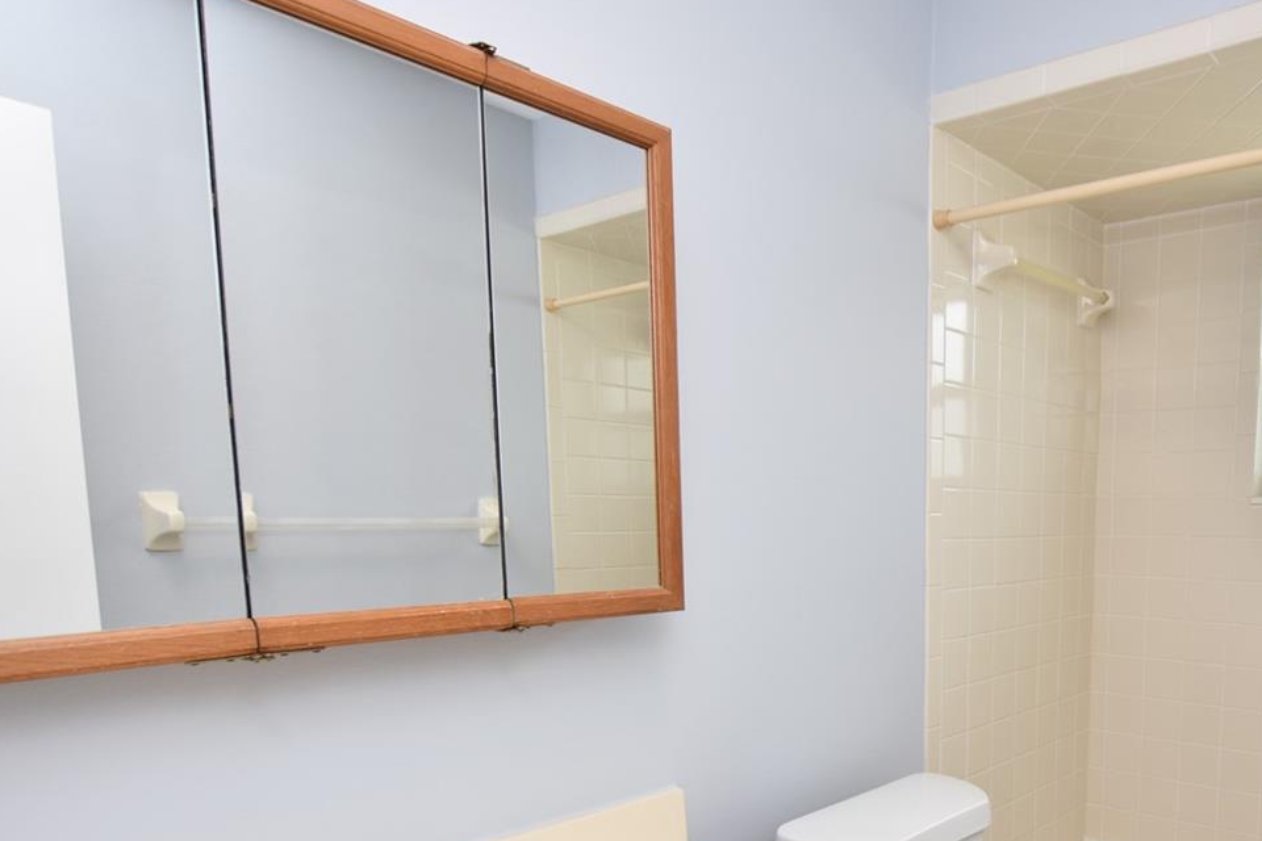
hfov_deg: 67.1
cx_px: 941
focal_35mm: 25
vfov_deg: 48.9
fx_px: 876
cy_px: 649
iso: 200
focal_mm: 10
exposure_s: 1/100
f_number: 5
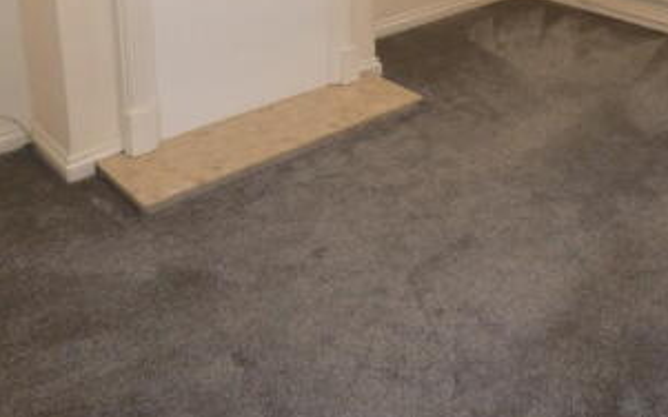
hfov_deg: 46.8
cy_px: -59
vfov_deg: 28.0
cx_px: 483
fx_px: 746
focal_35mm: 41
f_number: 2.8
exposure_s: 1/60
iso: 320
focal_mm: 3.6
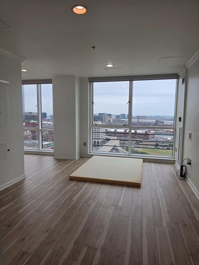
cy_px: 132
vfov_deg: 73.9
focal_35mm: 23
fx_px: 176
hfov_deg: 58.9
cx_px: 100
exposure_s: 1/206
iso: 10
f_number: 1.4
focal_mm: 6.5
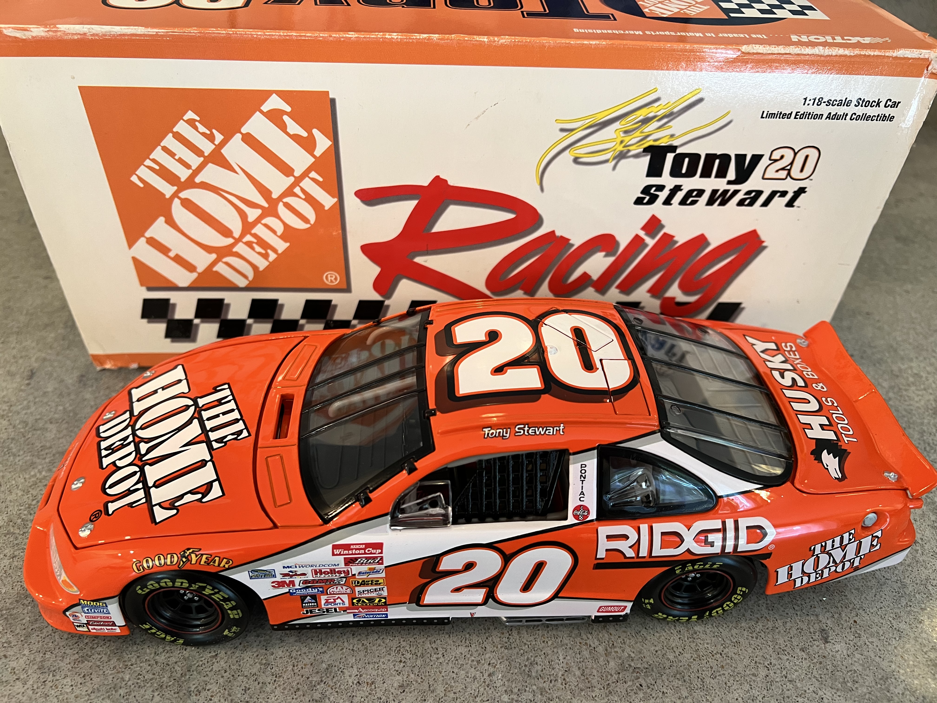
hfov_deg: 67.3
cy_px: 352
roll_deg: -2.1
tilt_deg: -40.3
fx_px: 704
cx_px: 468
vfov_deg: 53.1
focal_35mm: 26
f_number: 1.5
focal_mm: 5.7
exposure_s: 1/60
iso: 125
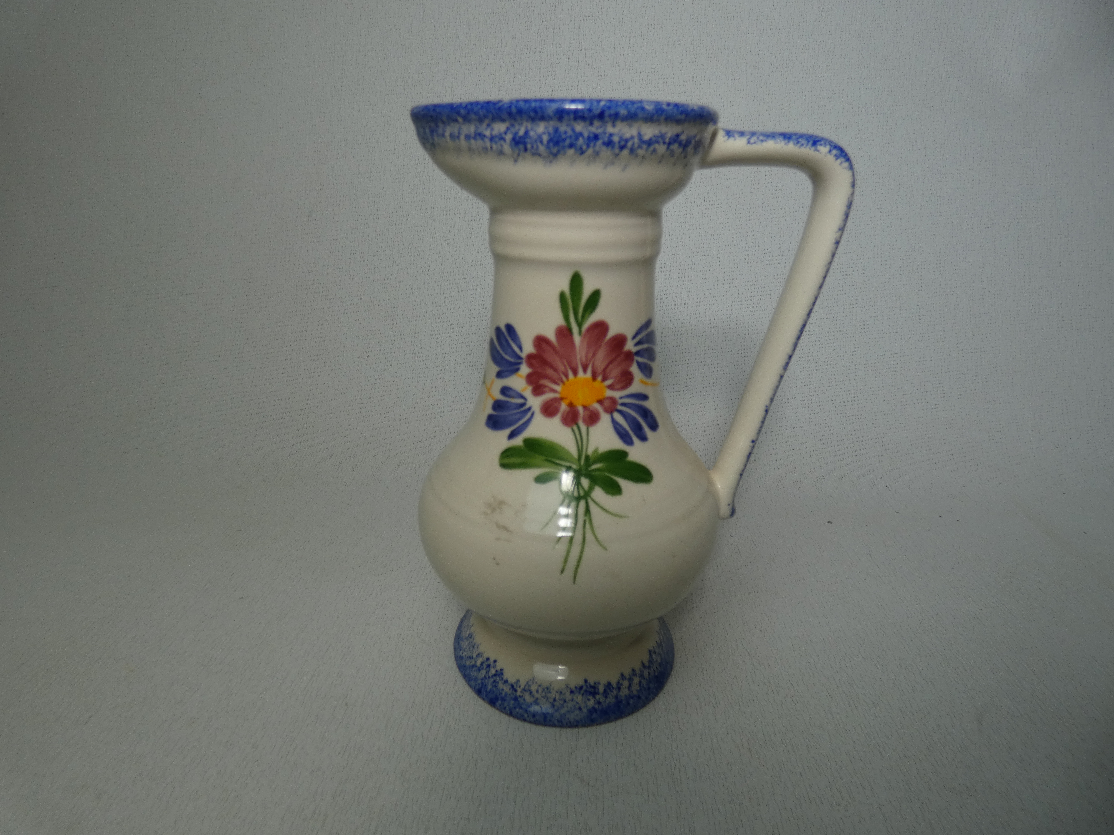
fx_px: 644
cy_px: 418
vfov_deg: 66.0
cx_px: 557
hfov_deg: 81.7
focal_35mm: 20
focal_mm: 3.6
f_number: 2.8
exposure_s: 1/200
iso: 80
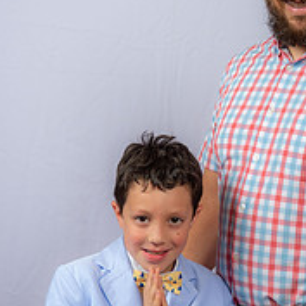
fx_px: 1340
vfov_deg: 13.0
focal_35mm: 134
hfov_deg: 13.0
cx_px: 252
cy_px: 114
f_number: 6.3
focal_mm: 62
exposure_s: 1/160
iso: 250
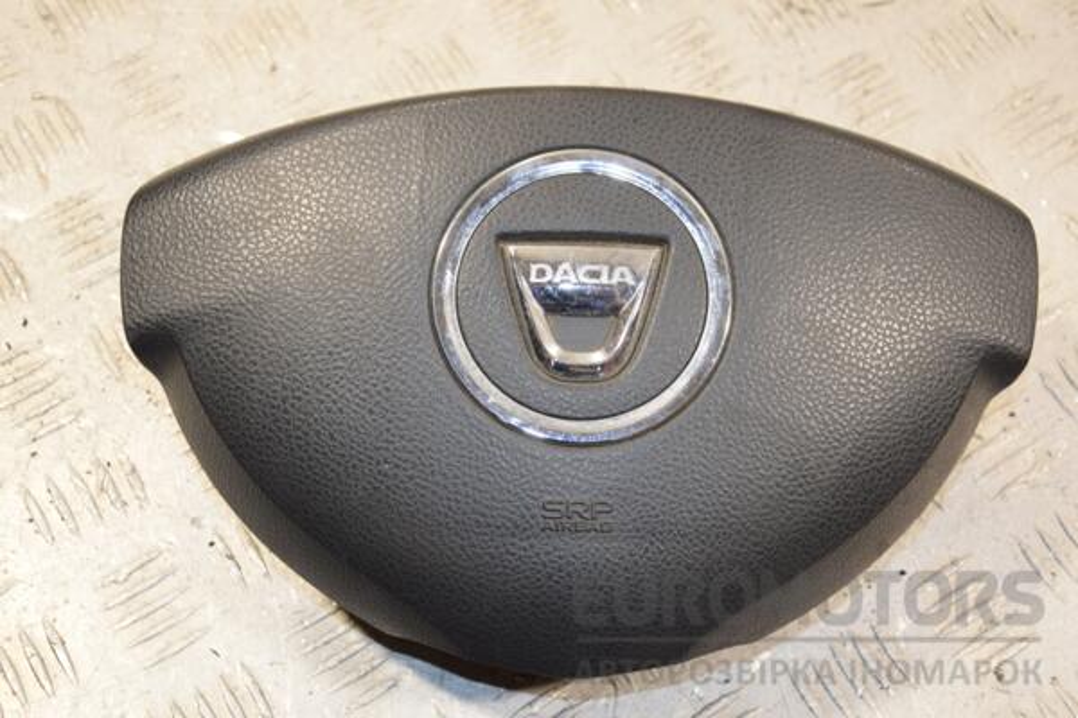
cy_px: 359
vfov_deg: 22.6
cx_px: 539
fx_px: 1797
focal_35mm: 60
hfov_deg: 33.4
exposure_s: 1/125
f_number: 5.6
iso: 500
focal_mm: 40
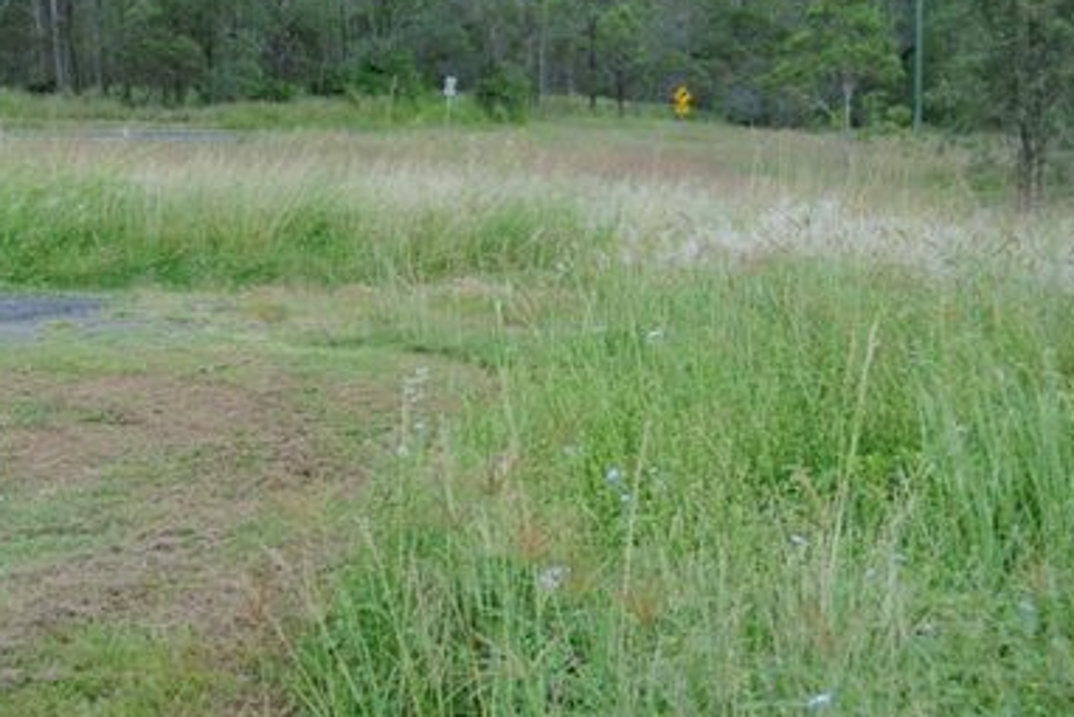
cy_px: 356
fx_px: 1761
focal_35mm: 59
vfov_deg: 23.0
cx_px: 447
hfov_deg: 33.8
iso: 100
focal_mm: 32
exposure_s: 1/125
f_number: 5.6
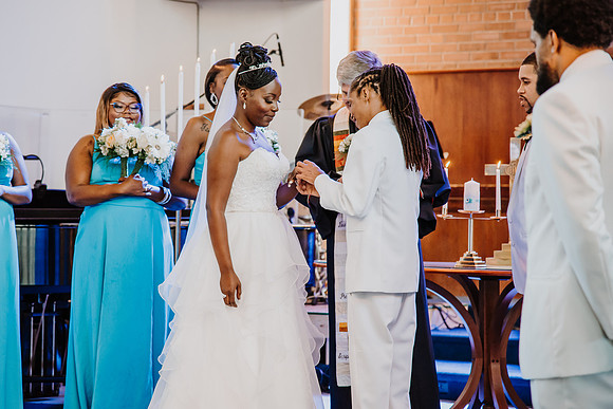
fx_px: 2301
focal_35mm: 135
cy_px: 204
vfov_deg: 10.2
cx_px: 268
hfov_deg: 15.2
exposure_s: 1/125
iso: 1100
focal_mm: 120
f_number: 4
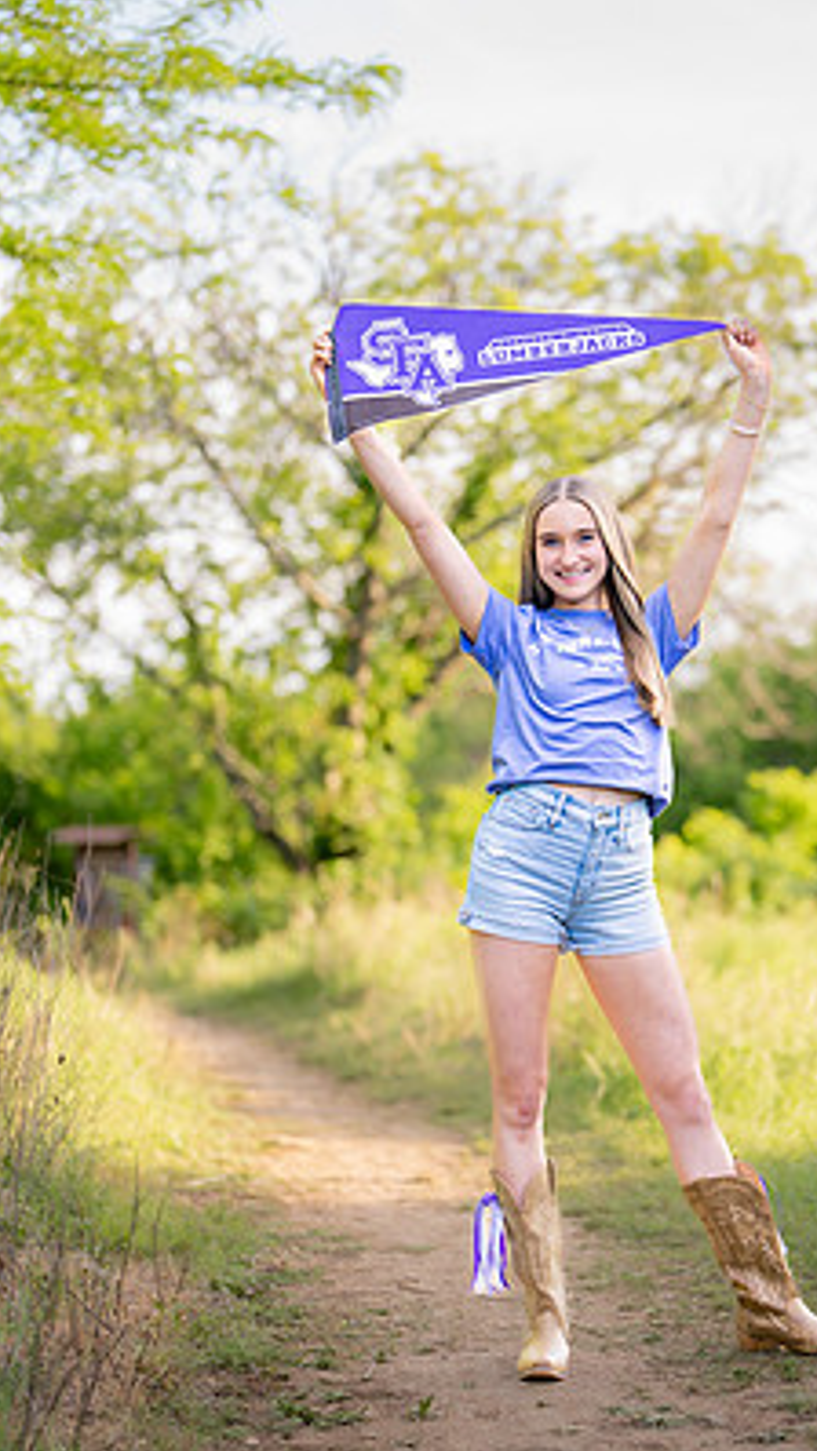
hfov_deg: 12.7
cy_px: 824
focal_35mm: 95
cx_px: 599
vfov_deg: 22.4
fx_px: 3657
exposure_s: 1/1250
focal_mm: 50
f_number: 1.2
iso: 200
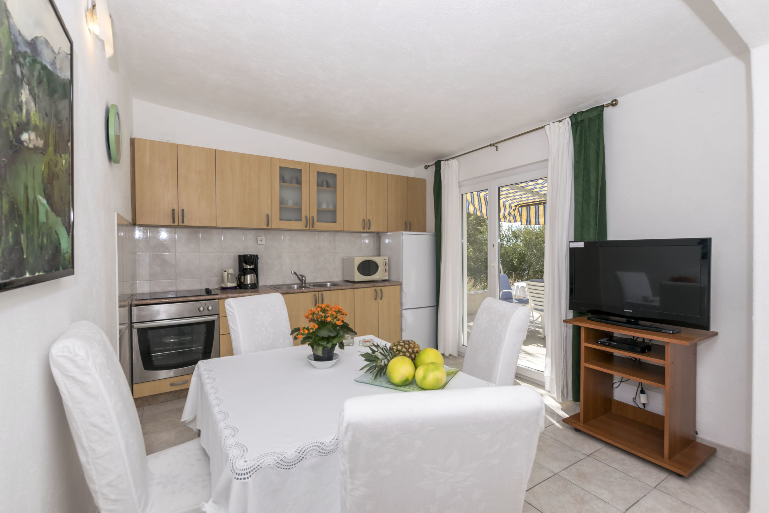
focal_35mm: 15
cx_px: 384
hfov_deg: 100.4
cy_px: 256
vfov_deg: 77.3
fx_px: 320
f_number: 8
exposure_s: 1/160
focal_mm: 10
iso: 100
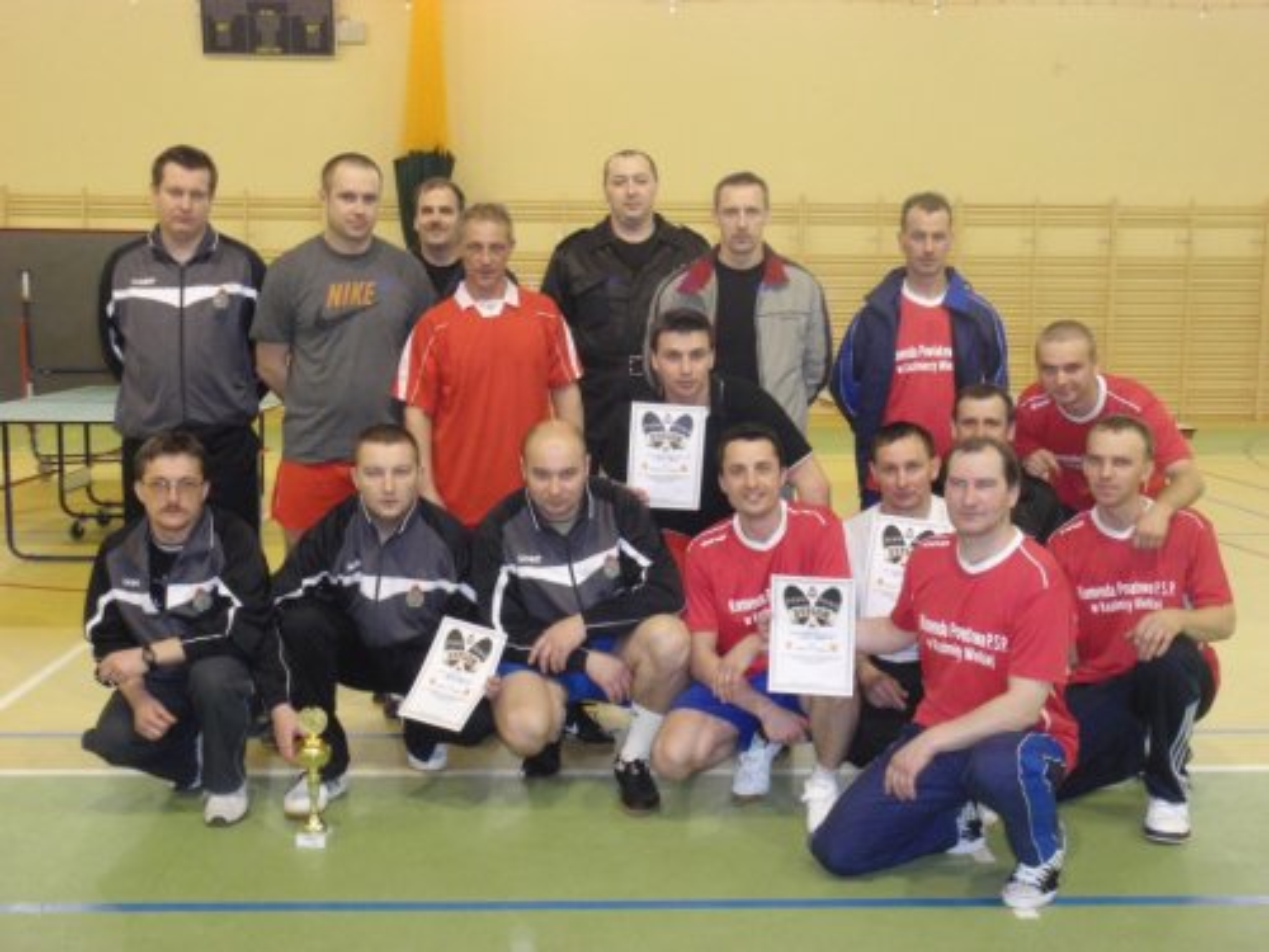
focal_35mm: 40
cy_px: 476
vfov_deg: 36.0
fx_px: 1466
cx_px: 634
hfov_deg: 46.8
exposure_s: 1/40
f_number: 3.9
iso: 400
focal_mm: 7.25
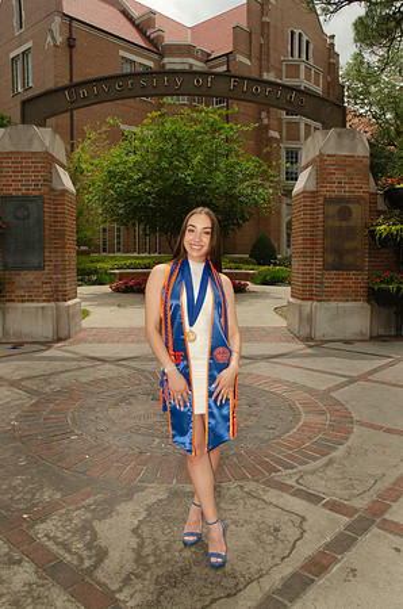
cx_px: 202
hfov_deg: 47.7
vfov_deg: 67.5
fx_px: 455
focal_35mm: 27
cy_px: 304
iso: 100
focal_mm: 18
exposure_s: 1/250
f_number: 7.1
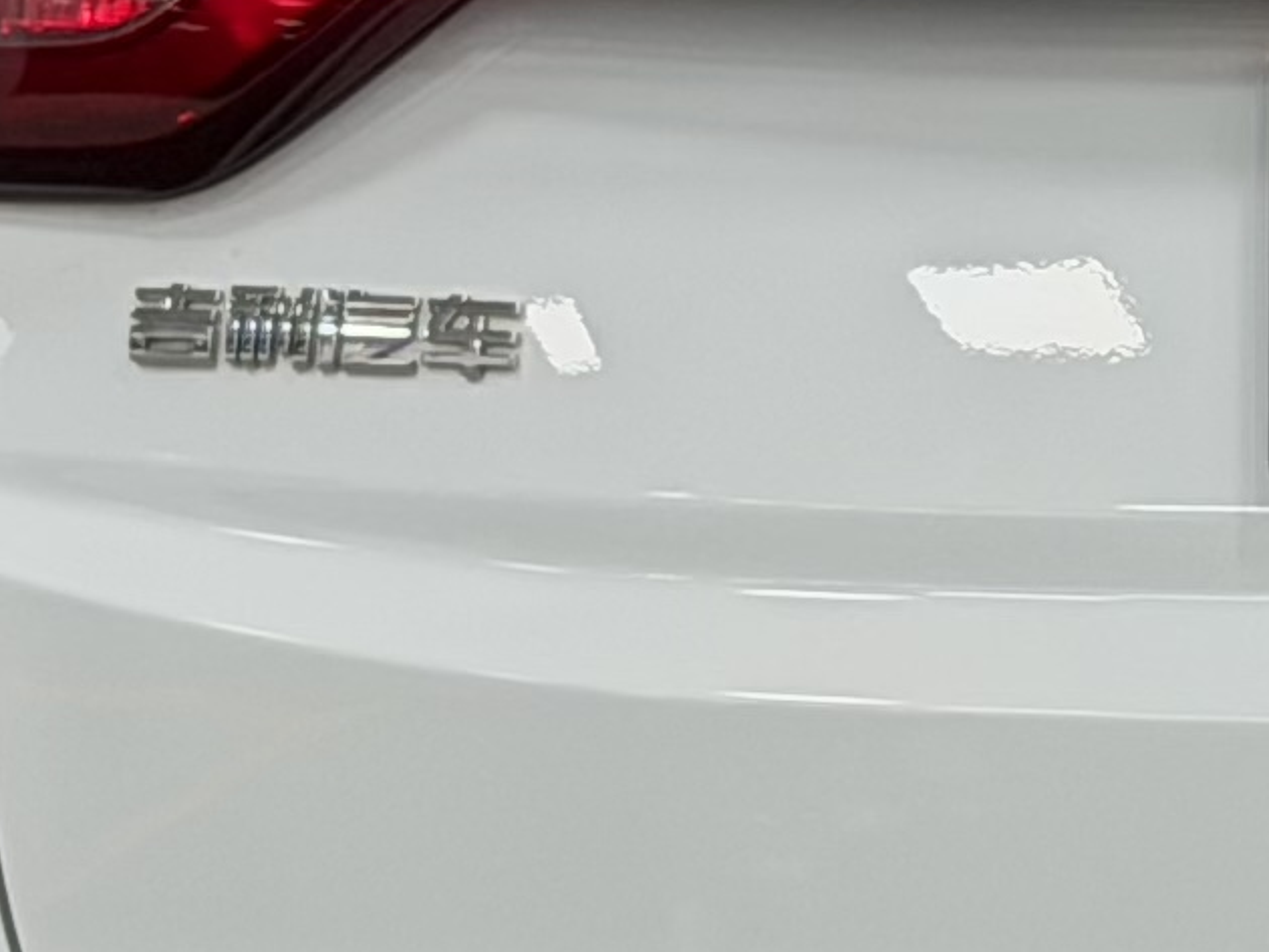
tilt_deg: -7.5
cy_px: 413
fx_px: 11259
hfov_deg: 6.4
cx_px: 1885
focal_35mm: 307
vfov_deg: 4.8
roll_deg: +0.8
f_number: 1.78
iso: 80
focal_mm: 6.76
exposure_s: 1/50
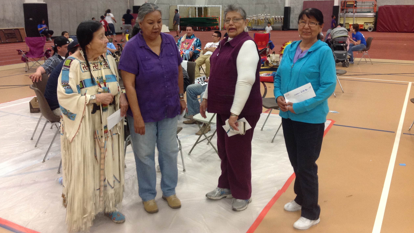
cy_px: 87
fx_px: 428
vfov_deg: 30.3
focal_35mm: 39
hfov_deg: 51.6
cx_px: 203
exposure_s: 1/15
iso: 125
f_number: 2.4
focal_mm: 4.28
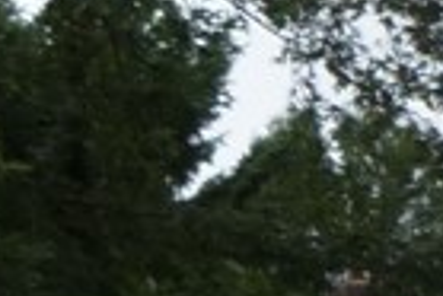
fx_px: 2353
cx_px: -1064
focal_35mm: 191
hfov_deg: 8.3
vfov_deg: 6.6
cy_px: 847
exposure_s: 1/200
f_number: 2.8
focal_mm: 4.4
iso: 100
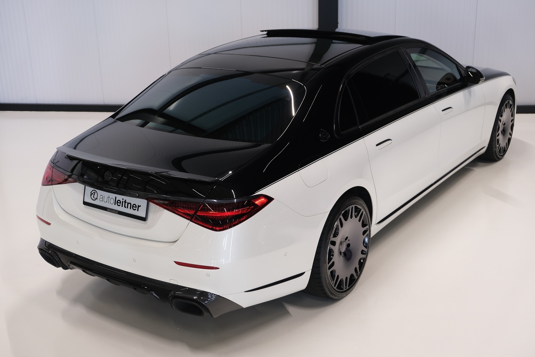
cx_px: 268
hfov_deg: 43.6
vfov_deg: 29.9
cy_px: 178
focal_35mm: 45
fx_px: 669
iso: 500
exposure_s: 1/28
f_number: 3.6
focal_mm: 30.2
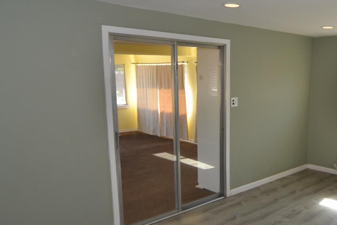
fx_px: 328
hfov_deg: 51.5
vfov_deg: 37.6
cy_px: 139
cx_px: 263
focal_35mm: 35
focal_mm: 14
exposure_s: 1/100
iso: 400
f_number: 5
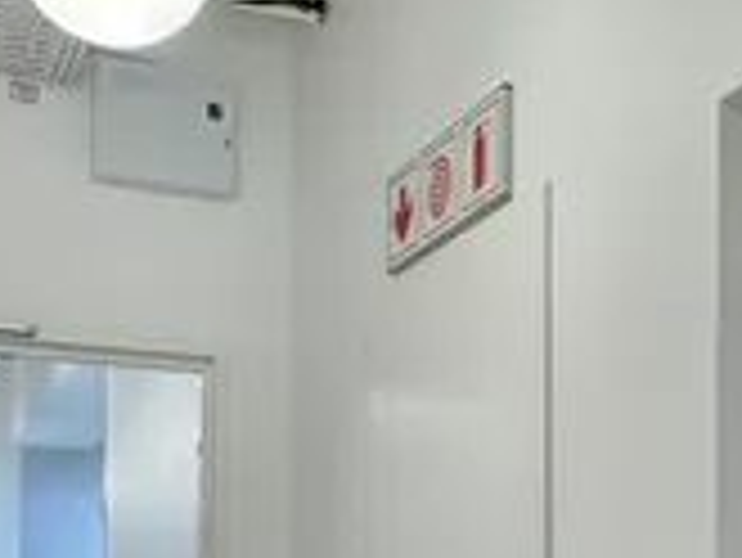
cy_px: 662
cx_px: 513
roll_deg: -0.3
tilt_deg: -0.2
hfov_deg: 28.3
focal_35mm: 68
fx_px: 1459
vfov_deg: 20.3
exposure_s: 1/100
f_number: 2.2
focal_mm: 2.22
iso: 100
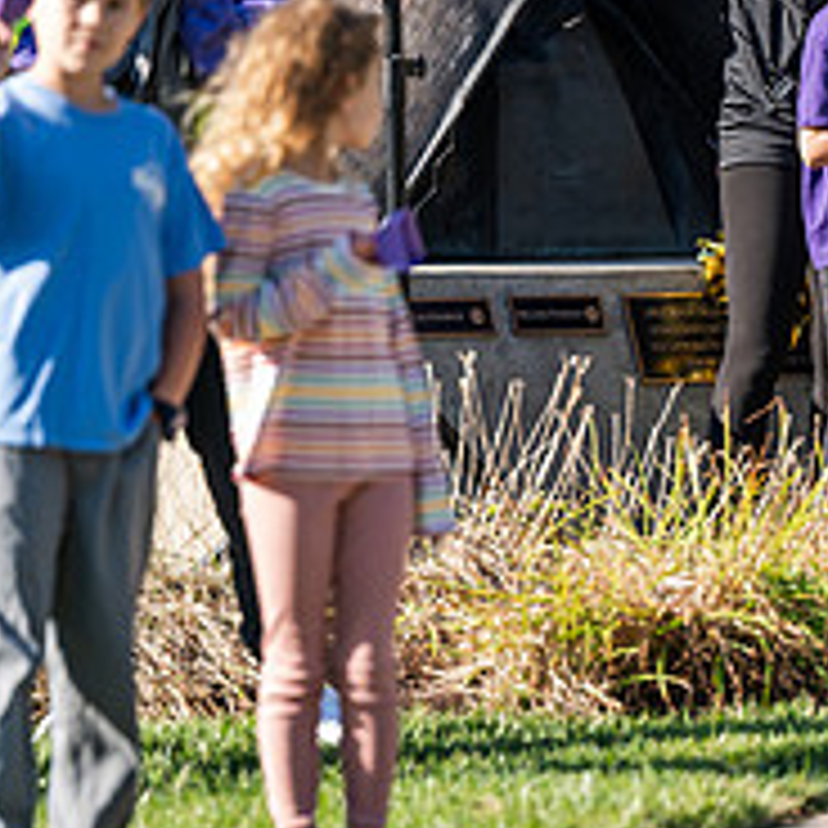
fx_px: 13044
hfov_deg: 3.6
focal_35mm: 482
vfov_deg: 3.6
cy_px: 254
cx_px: 882
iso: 125
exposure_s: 1/640
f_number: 3.2
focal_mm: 180
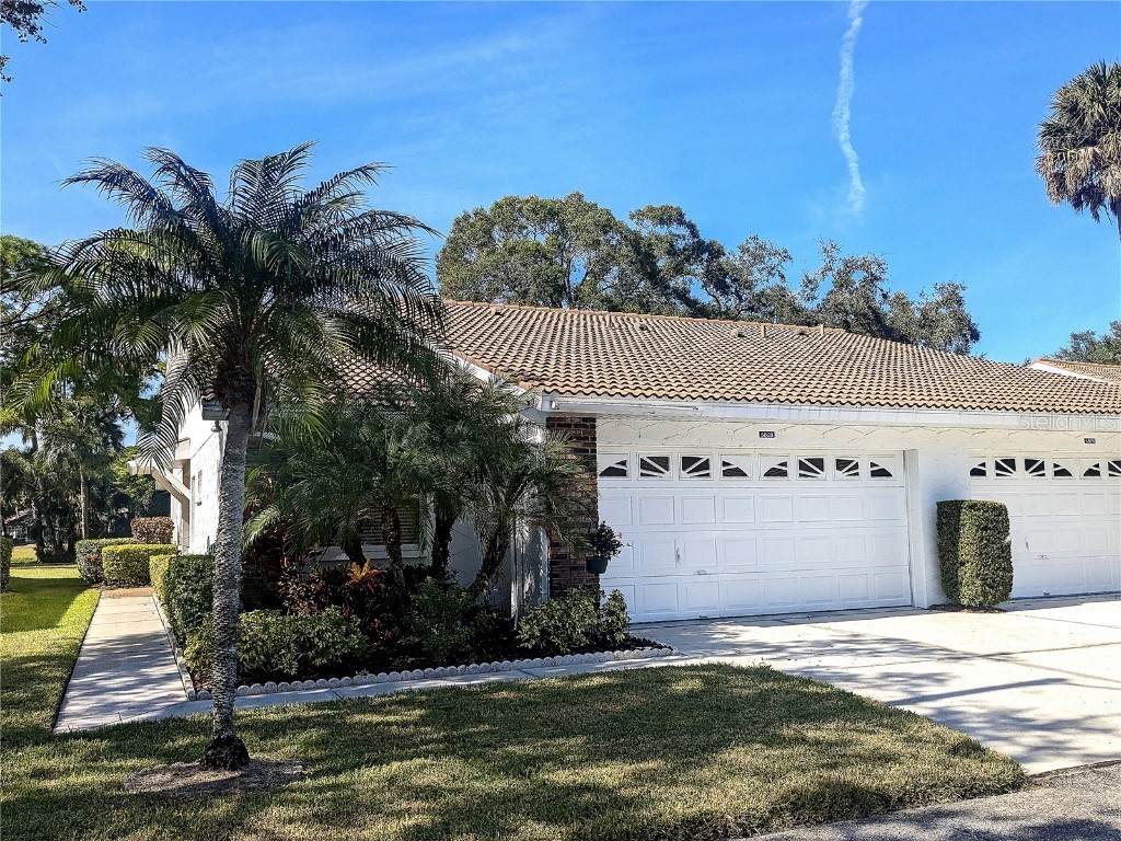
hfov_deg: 65.3
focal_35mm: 27
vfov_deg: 51.4
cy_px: 420
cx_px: 560
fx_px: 874
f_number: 1.73
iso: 56
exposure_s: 1/3344
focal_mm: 4.38
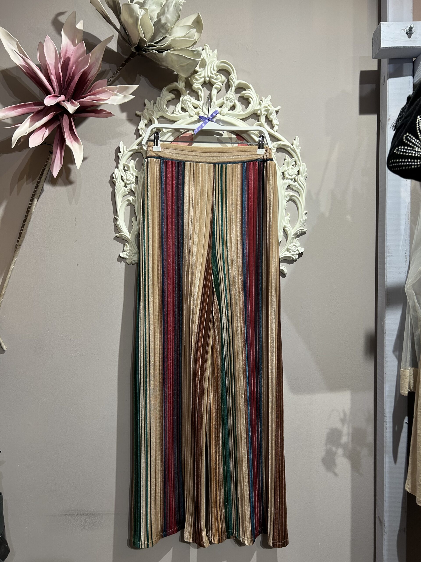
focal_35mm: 26
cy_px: 281
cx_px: 210
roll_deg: +0.8
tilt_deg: -3.2
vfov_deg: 67.3
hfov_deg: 53.1
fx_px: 422
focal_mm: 5.7
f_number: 1.5
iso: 80
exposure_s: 1/50
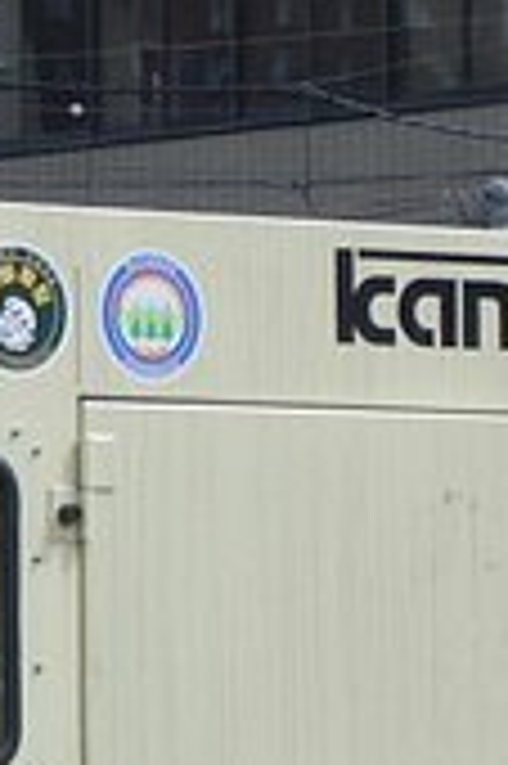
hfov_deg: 4.1
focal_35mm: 336
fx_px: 7126
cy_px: 540
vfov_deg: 6.1
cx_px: -139
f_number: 4.8
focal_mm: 17.4
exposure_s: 1/250
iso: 80
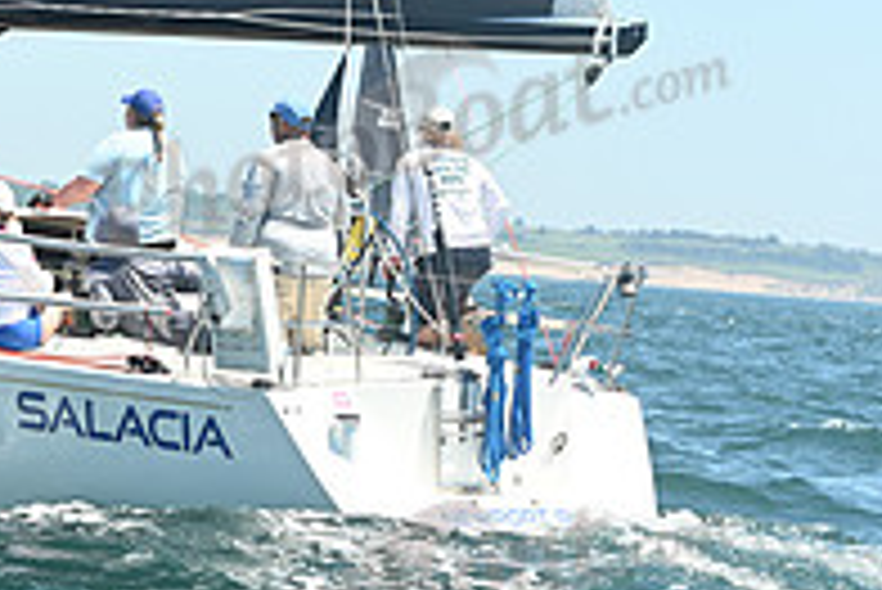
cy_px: -34
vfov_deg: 6.6
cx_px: -135
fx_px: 5075
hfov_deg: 9.8
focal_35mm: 207
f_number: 5
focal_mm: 70
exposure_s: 1/1000
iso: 320
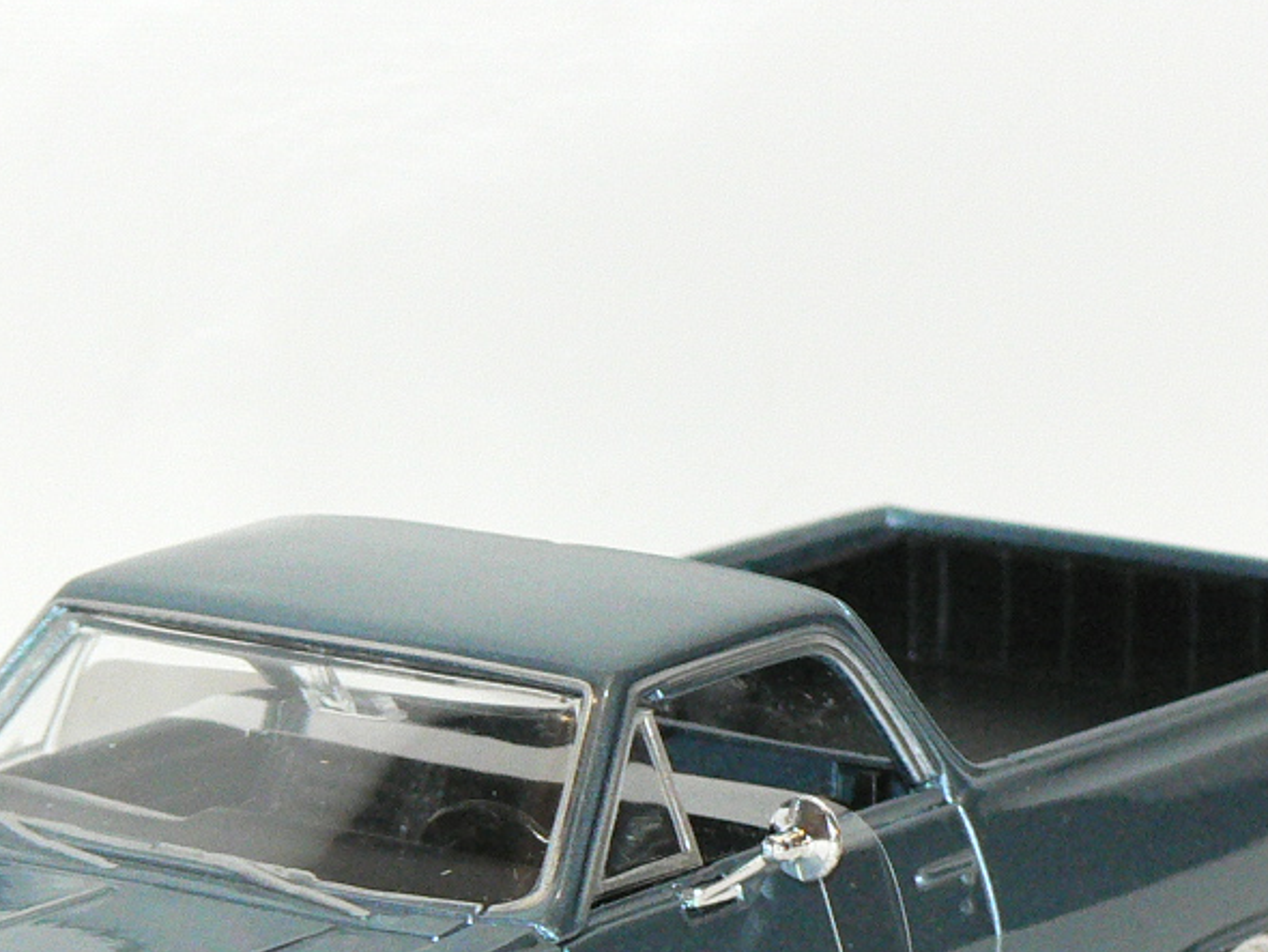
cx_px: 475
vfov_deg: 5.7
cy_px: 984
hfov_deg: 7.7
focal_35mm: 258
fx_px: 9455
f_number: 3.2
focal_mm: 19.9
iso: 400
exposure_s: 1/60
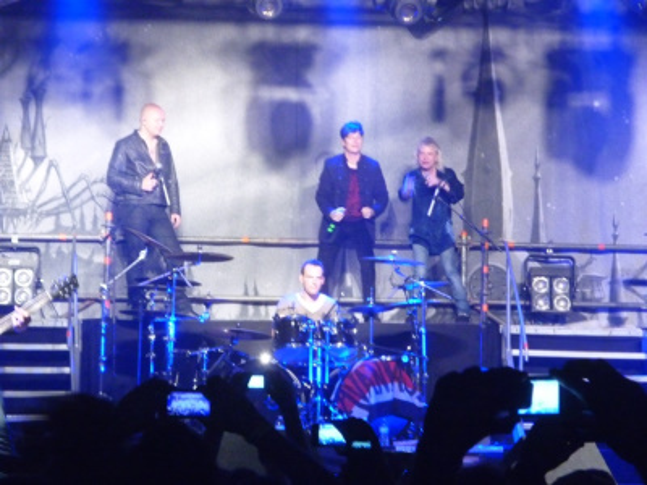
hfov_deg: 15.9
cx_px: 324
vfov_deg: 12.0
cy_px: 242
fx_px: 2318
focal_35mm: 124
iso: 800
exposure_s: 1/30
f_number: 5.6
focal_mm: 20.6
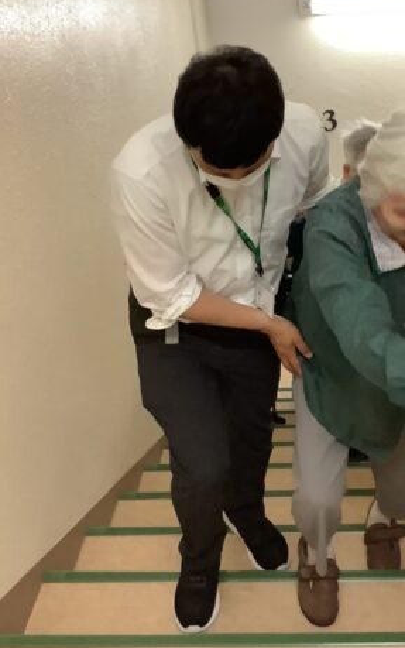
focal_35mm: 43
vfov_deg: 45.9
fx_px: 759
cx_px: 316
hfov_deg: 29.3
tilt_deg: -29.1
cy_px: 248
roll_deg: +2.9
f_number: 2.4
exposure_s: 1/60
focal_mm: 3.3
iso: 320
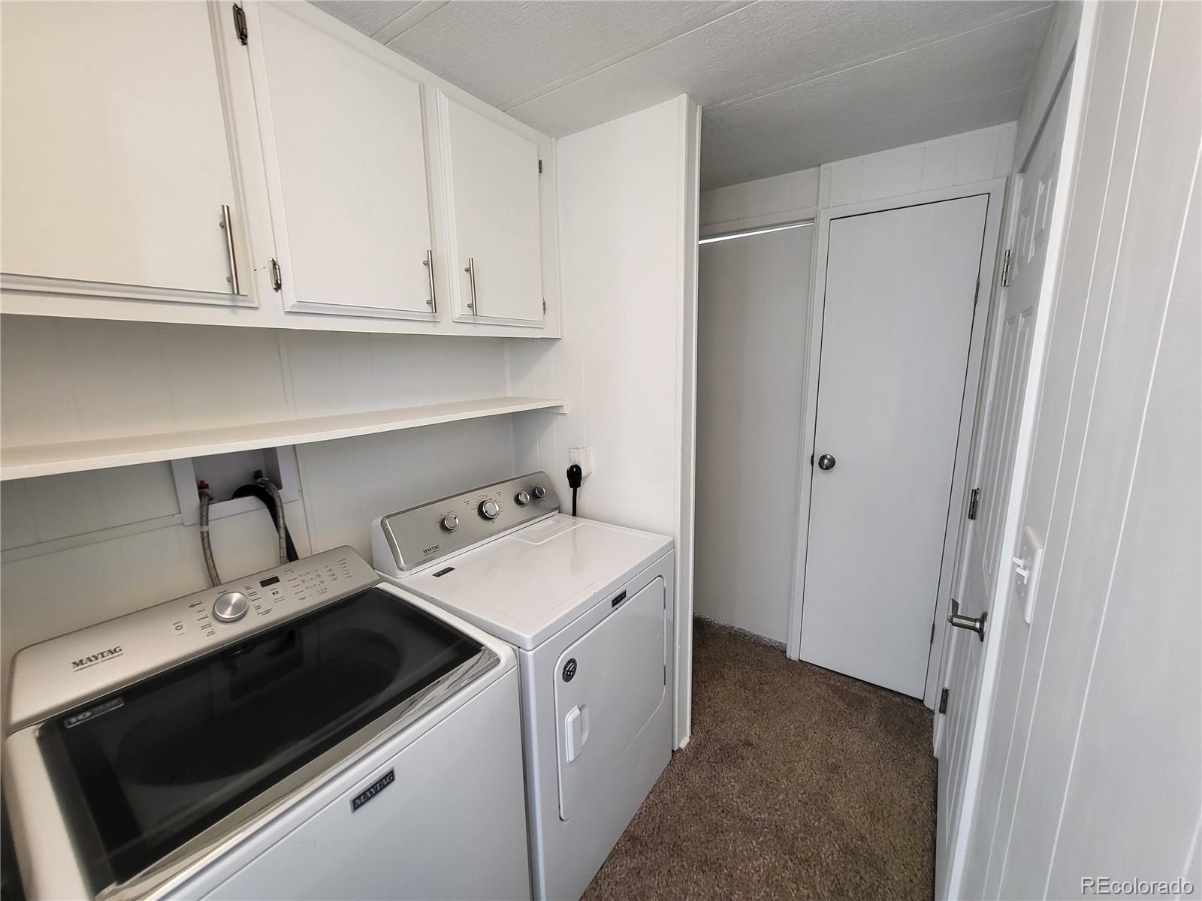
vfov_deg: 89.9
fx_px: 451
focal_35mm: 13
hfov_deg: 106.2
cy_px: 450
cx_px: 601
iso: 80
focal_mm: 1.74
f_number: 2.2
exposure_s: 1/60
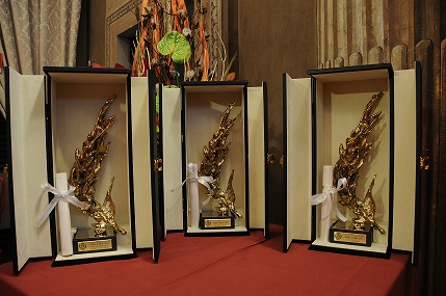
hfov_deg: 67.4
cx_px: 223
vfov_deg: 47.8
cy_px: 148
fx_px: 334
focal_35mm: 27
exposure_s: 1/6
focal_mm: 18
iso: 400
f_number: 4.5
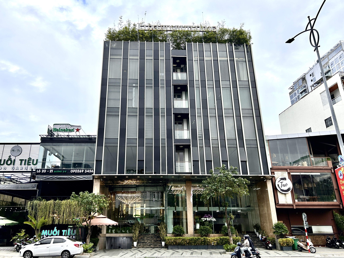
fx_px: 258
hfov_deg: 67.3
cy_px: 129
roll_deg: +0.9
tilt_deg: +20.0
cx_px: 172
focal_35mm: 26
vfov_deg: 53.1
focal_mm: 5.7
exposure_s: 1/1779
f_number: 1.5
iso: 50
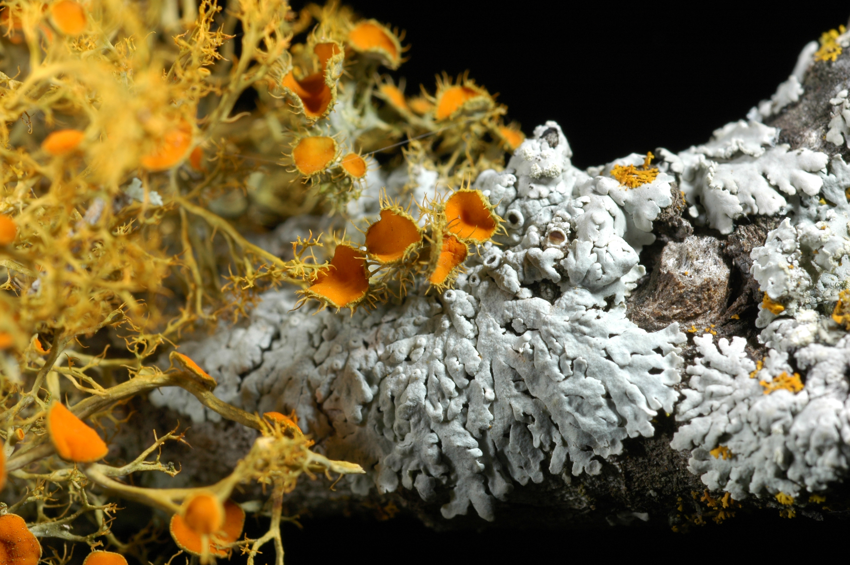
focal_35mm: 90
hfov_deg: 22.6
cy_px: 282
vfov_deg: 15.2
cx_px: 425
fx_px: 2123
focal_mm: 60
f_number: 22
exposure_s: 1/500
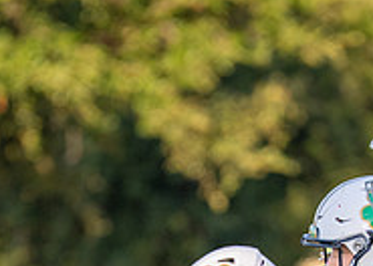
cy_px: 434
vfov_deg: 1.5
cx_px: 247
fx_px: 9933
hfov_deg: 2.2
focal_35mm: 938
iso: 400
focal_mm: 200
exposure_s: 1/2500
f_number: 2.8
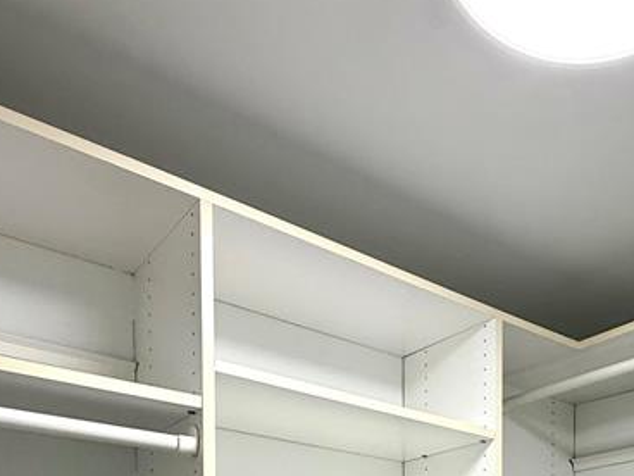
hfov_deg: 45.0
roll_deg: -0.4
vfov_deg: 29.5
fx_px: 714
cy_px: 623
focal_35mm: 39
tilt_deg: -0.7
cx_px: 525
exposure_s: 1/120
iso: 160
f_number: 2.2
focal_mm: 2.22
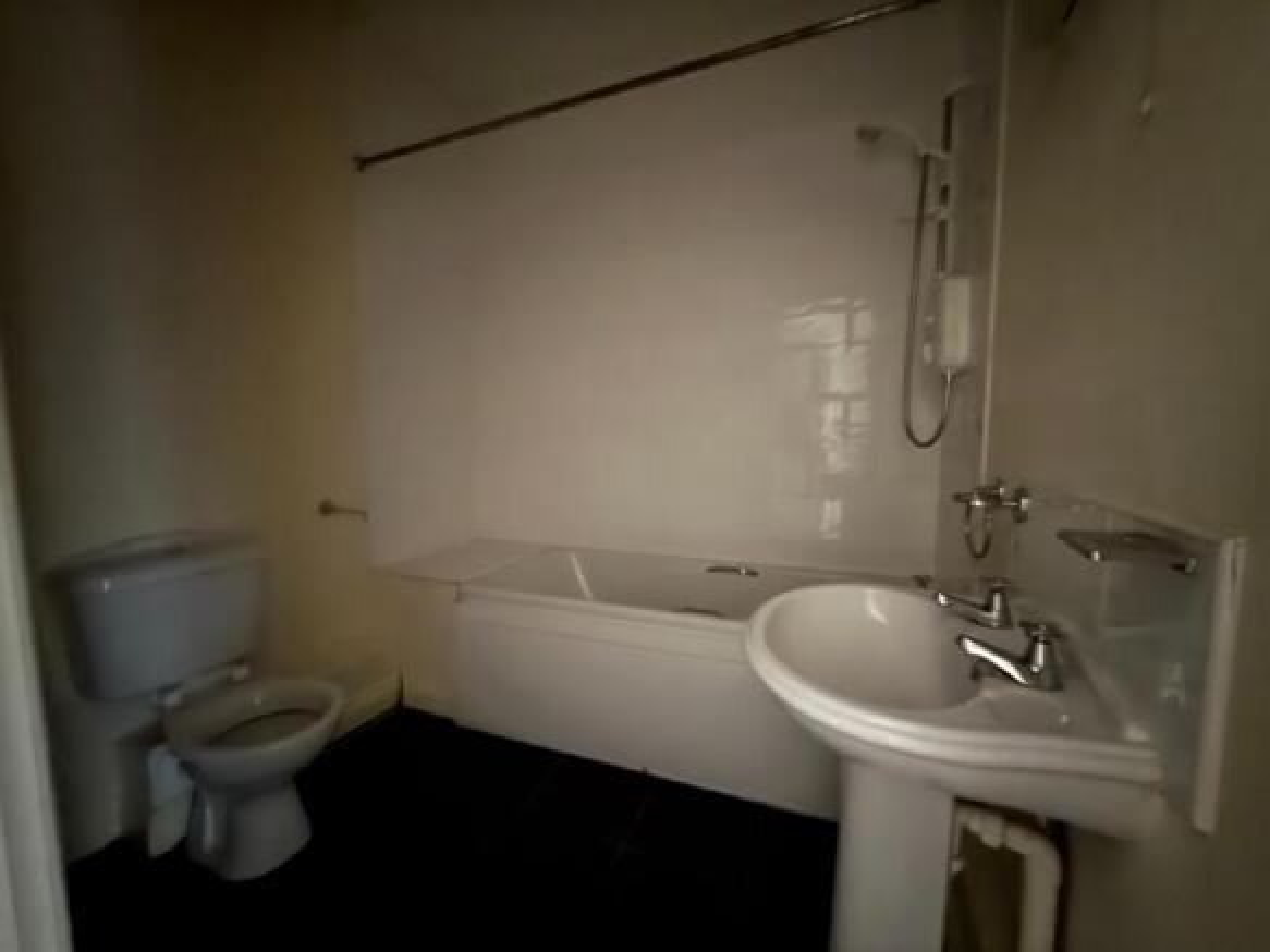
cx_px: 635
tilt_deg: -5.5
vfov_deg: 85.7
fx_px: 514
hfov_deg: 102.1
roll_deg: +2.3
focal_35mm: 14
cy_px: 476
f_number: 2.2
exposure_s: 1/2
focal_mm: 2.22
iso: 1600
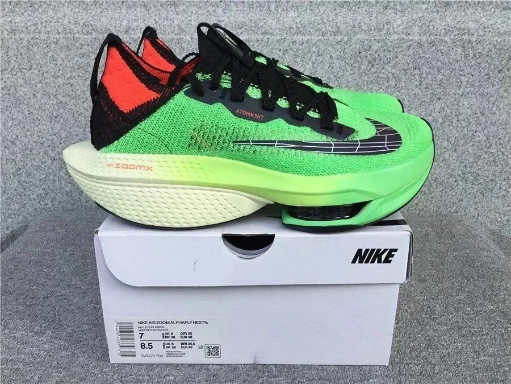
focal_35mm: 31
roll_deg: +0.2
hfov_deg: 58.4
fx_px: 458
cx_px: 256
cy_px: 192
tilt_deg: -21.2
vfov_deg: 45.4
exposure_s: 1/297
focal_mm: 3.3
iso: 25
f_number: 2.4
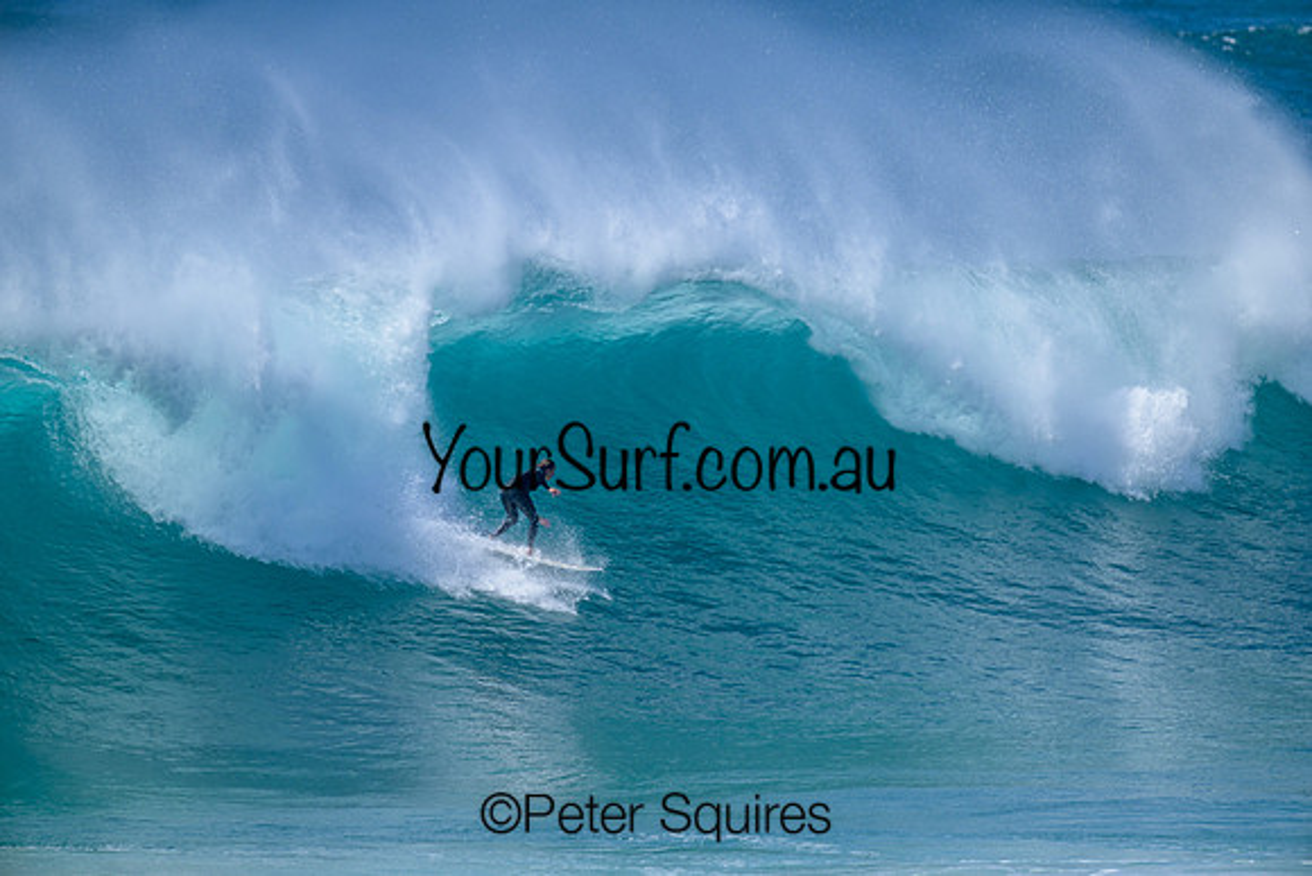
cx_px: 656
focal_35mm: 560
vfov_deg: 2.5
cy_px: 438
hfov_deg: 3.7
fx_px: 20413
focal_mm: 560
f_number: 8
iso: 400
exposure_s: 1/1600
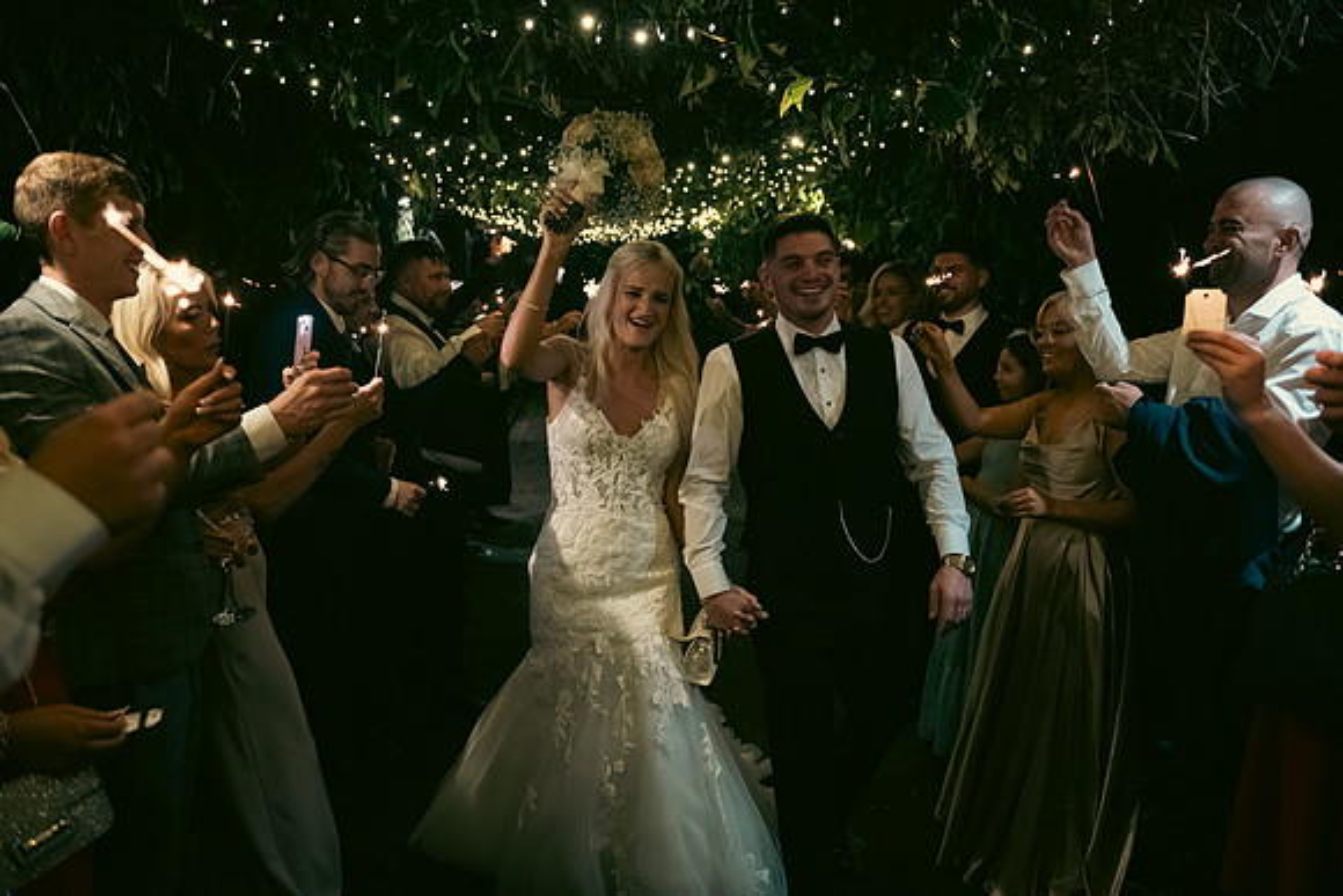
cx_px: 672
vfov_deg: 46.4
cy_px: 448
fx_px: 1045
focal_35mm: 28
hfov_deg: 65.5
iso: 2500
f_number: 3.5
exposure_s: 1/160
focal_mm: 28
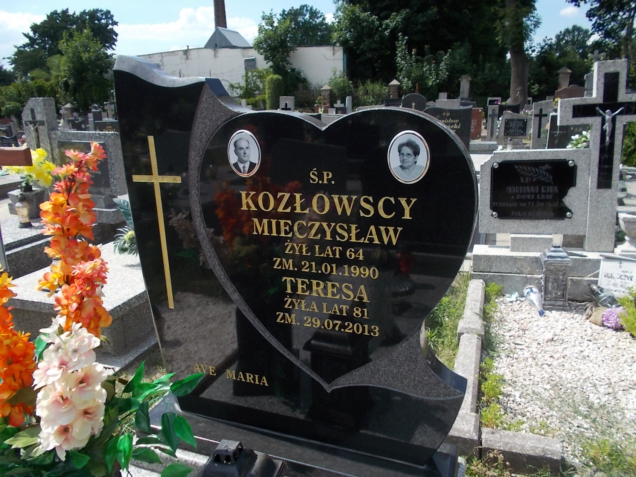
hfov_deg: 67.3
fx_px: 478
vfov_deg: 53.1
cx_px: 318
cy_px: 238
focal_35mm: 26
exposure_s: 1/160
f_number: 8
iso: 80
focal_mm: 4.6
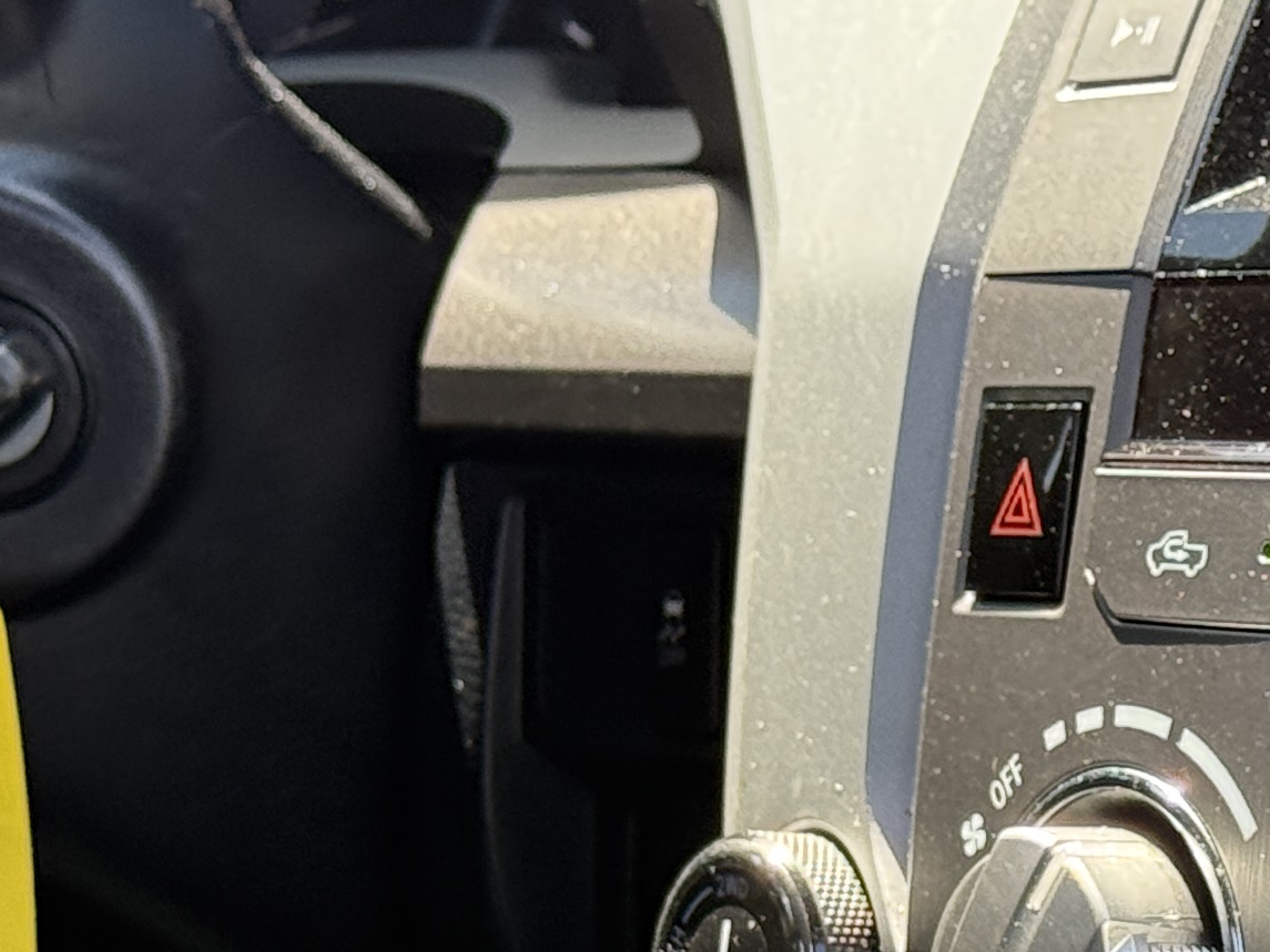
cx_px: 942
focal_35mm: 169
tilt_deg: -9.6
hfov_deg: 11.7
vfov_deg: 8.6
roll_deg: -0.8
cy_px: 1411
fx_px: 6201
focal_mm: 6.76
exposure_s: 1/242
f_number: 1.78
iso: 100
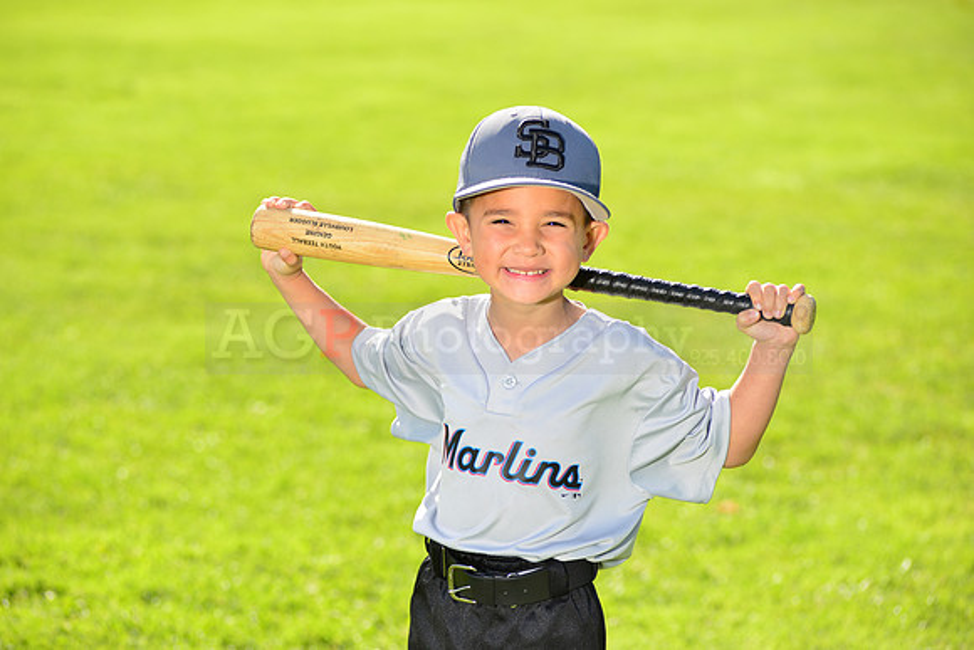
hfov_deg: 17.6
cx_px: 487
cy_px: 325
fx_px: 3139
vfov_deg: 11.8
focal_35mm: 116
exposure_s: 1/250
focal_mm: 116
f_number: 5
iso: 100
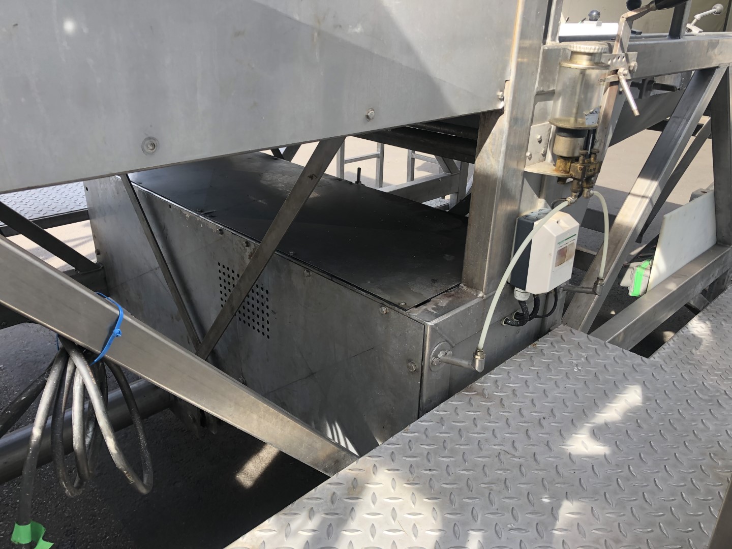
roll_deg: +0.1
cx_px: 366
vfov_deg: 49.7
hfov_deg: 63.4
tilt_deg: -23.5
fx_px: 592
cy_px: 274
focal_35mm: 28
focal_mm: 4
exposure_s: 1/180
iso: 20
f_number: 1.8
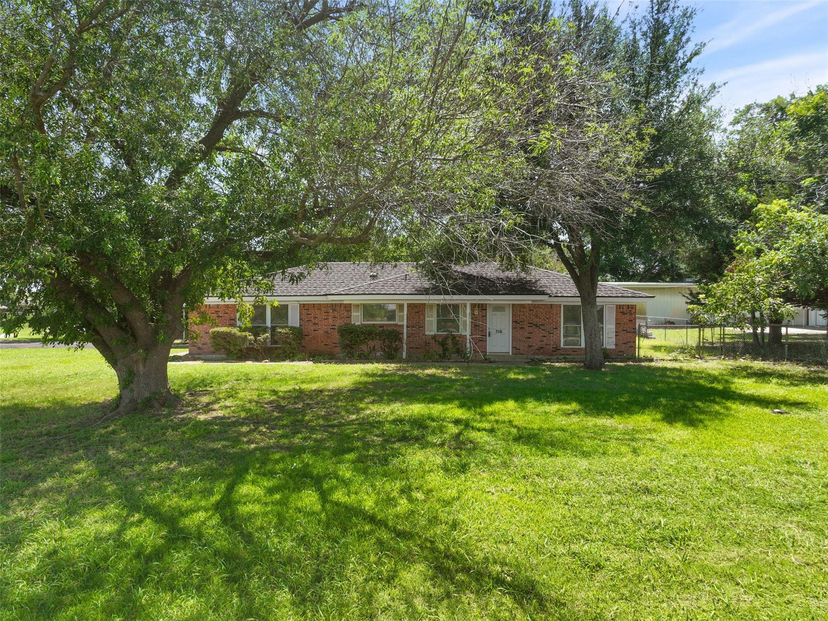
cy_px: 310
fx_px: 574
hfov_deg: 71.6
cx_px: 414
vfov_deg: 56.8
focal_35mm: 24
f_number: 2.8
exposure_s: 1/1000
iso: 120
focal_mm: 12.29
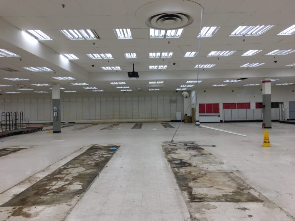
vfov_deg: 48.2
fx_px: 247
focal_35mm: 29
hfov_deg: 61.7
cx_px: 148
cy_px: 110
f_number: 2.2
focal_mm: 4.15
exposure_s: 1/60
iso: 25
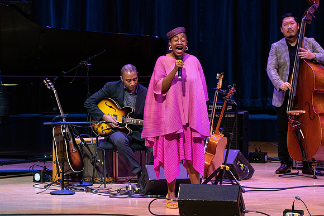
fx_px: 2971
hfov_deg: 6.2
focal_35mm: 330
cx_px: 162
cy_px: 108
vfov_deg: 4.2
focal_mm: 330
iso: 4000
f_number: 9
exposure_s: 1/320
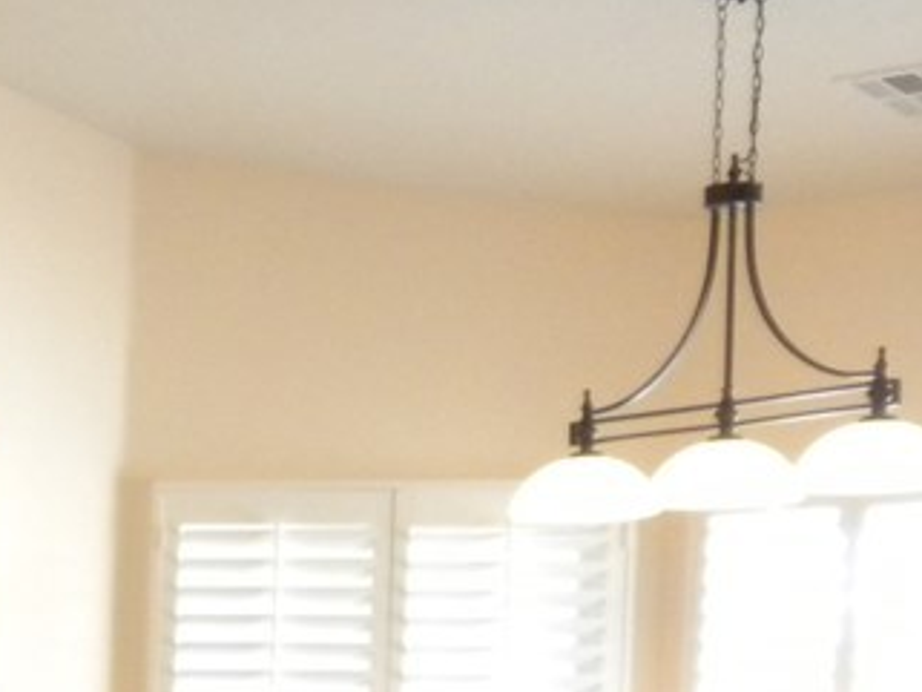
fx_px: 3144
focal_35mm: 118
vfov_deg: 12.0
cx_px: -359
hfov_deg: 15.7
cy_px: 1005
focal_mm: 6.6
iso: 400
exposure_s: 1/48
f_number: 3.5
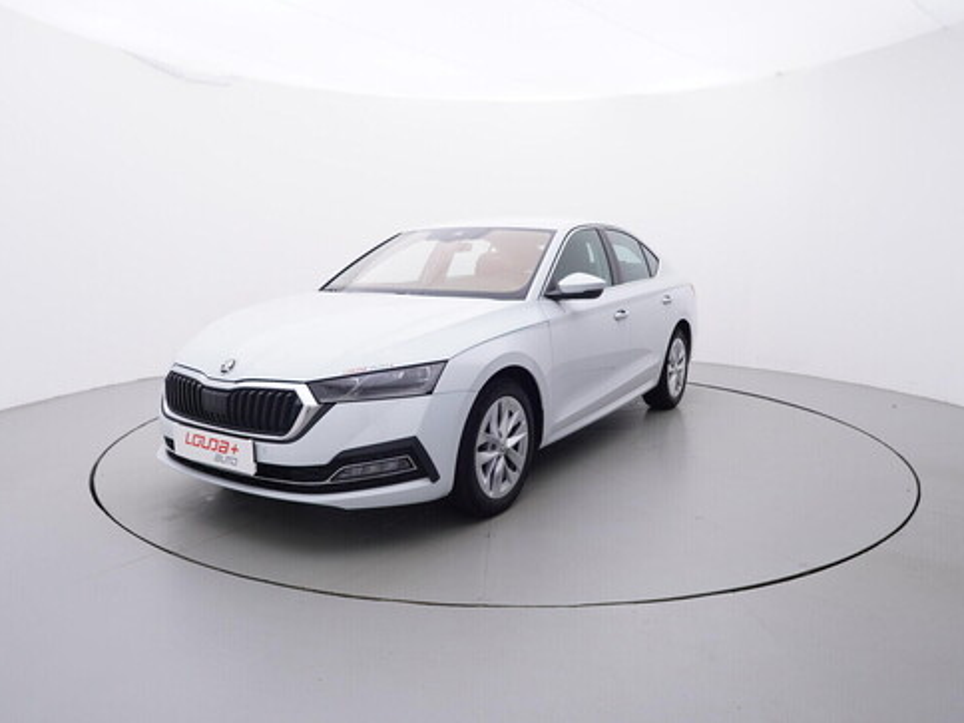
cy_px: 362
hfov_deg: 70.4
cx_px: 477
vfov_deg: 55.7
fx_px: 684
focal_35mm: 25
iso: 200
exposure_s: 1/80
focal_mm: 15
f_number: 5
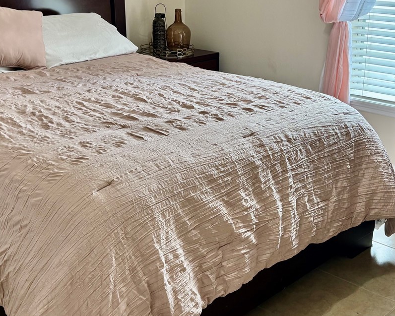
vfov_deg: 29.5
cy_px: 112
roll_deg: -0.5
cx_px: 210
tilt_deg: -15.5
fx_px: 596
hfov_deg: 36.6
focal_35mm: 51
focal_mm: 5.96
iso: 80
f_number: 1.6
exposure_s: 1/60
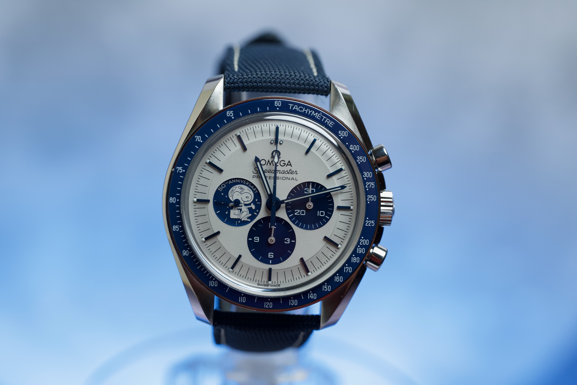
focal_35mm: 135
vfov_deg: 10.2
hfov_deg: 15.2
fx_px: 2164
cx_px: 288
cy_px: 192
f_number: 3.2
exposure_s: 1/250
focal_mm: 90
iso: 640
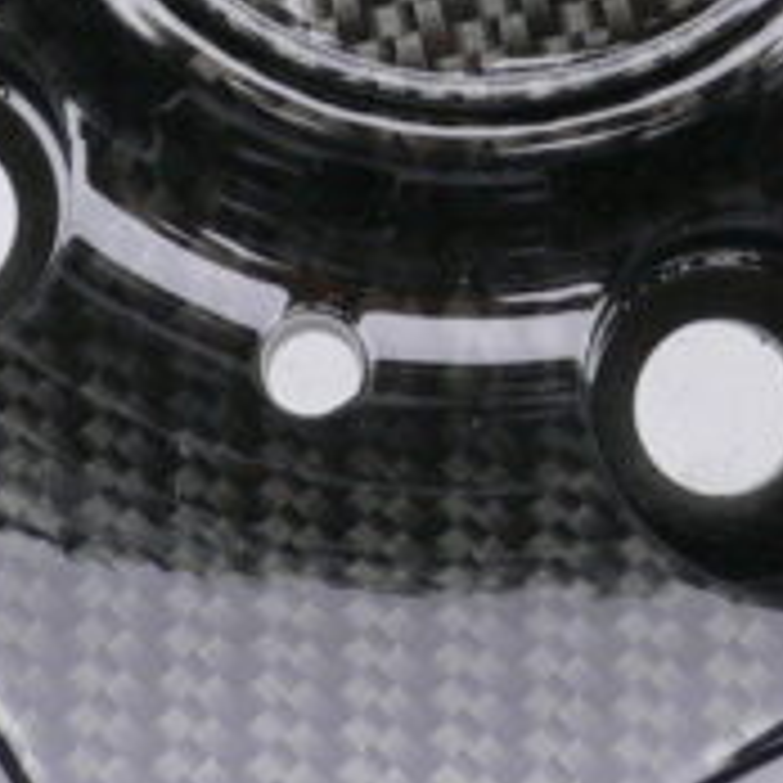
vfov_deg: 11.7
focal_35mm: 142
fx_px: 3634
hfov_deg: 12.3
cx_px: 508
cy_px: -454
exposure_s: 1/50
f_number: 2.8
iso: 100
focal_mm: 5.8
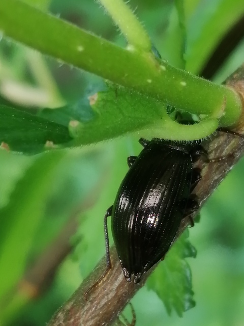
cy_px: 163
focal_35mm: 104
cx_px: 122
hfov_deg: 14.2
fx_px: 977
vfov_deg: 18.9
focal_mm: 3.46
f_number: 1.8
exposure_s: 1/176
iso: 50
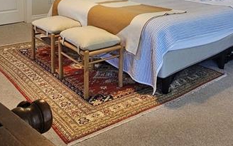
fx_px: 273
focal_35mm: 43
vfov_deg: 26.4
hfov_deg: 46.2
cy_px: -31
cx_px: 128
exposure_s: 1/60
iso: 200
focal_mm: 2.2
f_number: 2.2
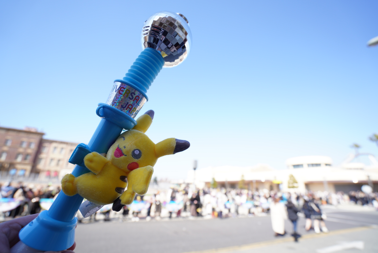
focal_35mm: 16
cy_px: 126
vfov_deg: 73.8
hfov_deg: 96.7
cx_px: 189
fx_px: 168
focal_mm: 16
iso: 100
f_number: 4
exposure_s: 1/320
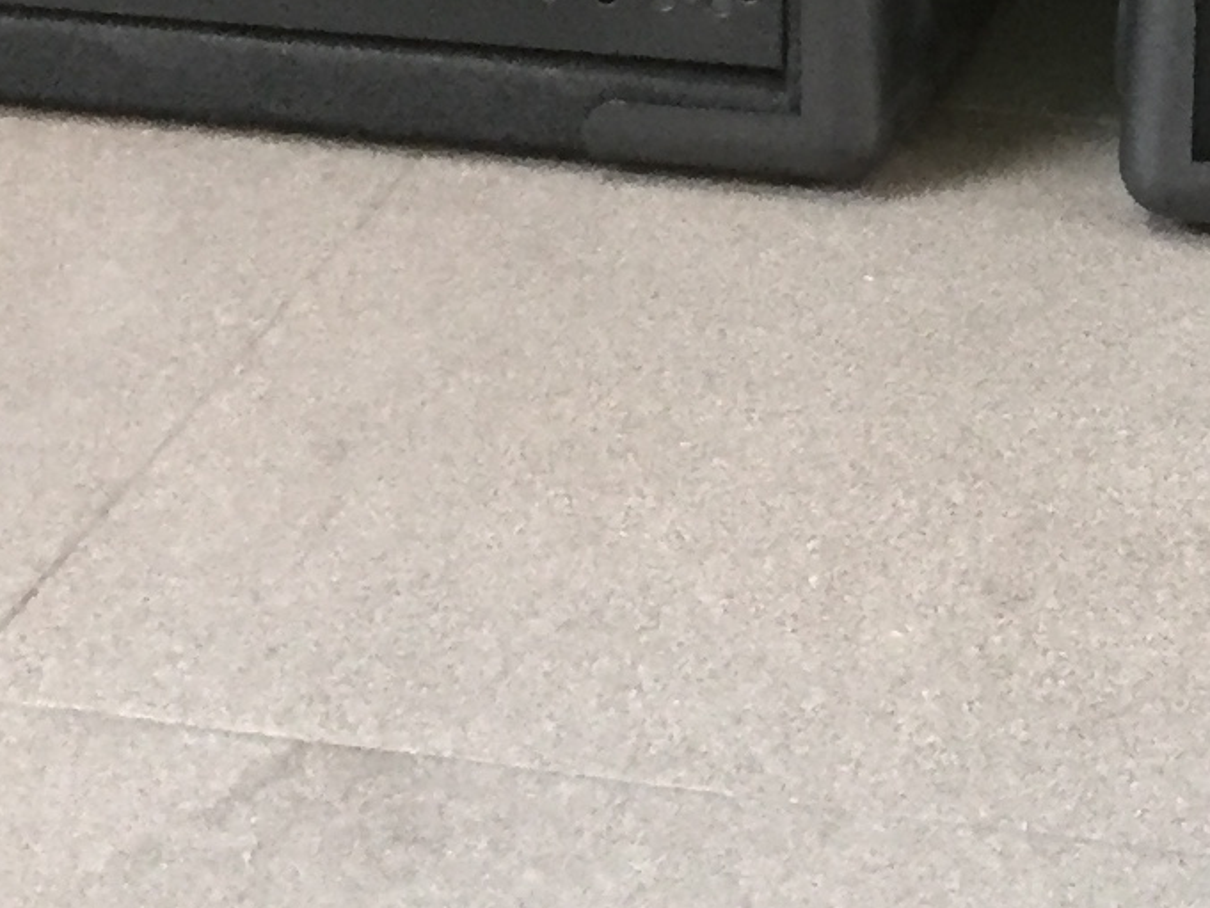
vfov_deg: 9.6
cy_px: -1201
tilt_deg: -7.2
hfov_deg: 13.8
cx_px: 1466
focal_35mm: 139
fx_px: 4860
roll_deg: -4.2
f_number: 2.2
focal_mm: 4.15
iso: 200
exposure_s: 1/33
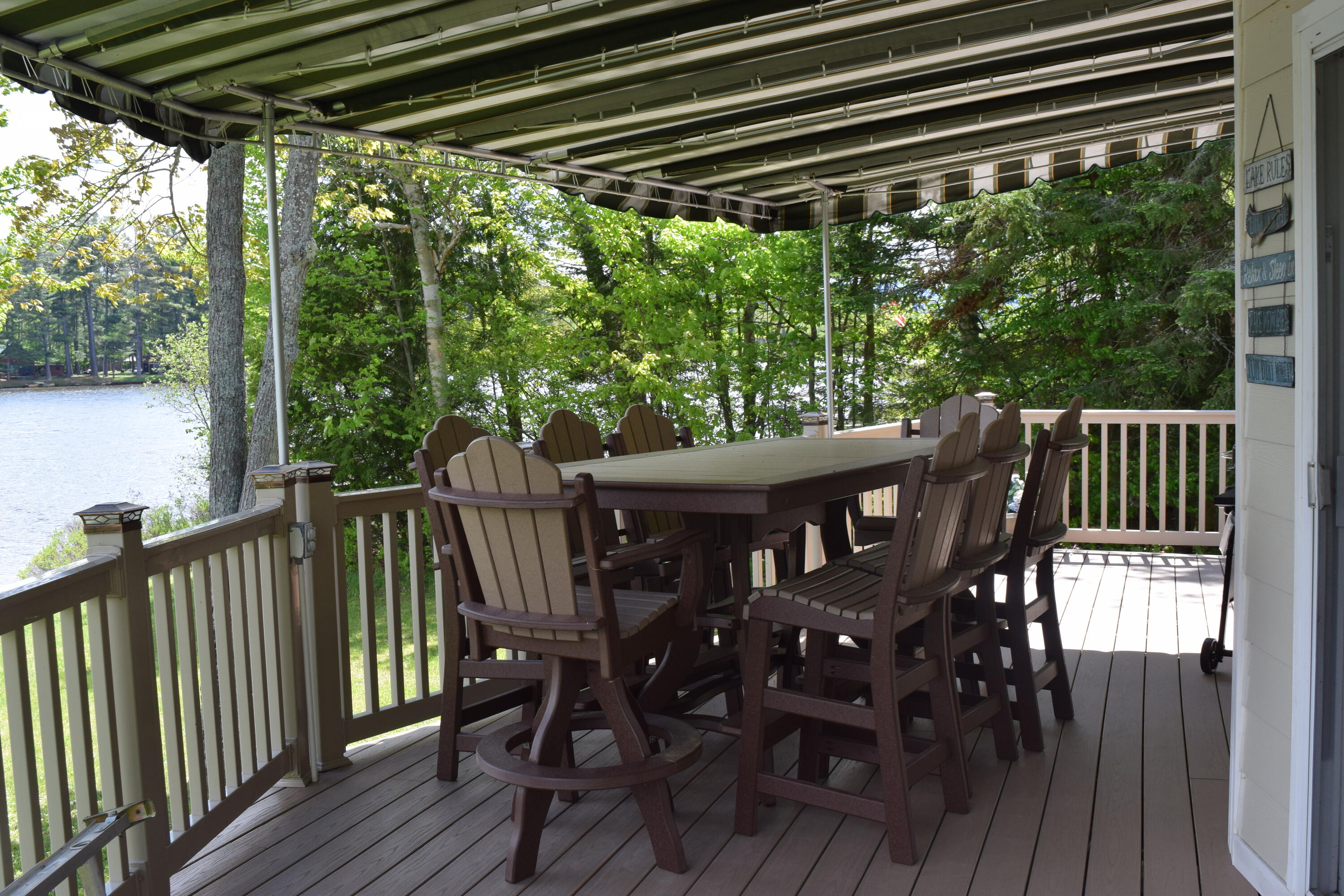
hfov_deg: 53.1
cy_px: 448
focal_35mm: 36
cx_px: 672
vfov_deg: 36.9
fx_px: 1344
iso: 360
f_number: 8
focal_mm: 24
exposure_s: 1/250
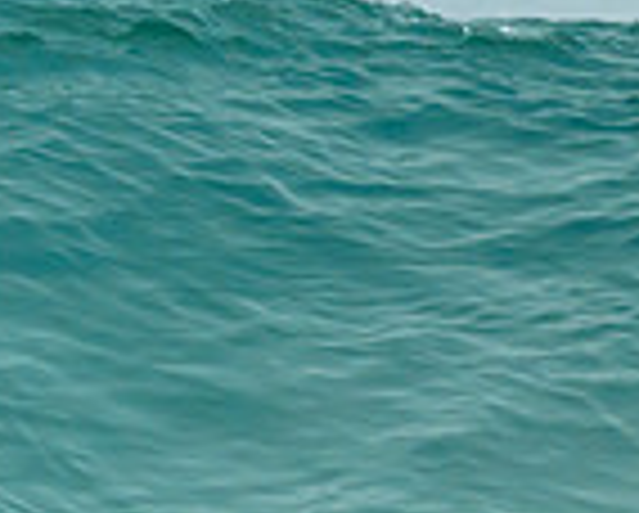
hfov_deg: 0.6
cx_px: -554
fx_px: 65222
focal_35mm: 3444
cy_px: 457
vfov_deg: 0.5
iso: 1400
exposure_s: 1/2500
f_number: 6.3
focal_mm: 800
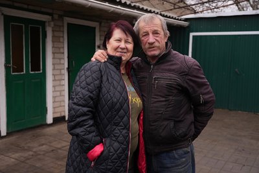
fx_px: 266
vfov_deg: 36.0
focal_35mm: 37
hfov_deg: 51.9
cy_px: 86
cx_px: 130
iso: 400
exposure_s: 1/250
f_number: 4
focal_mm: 37
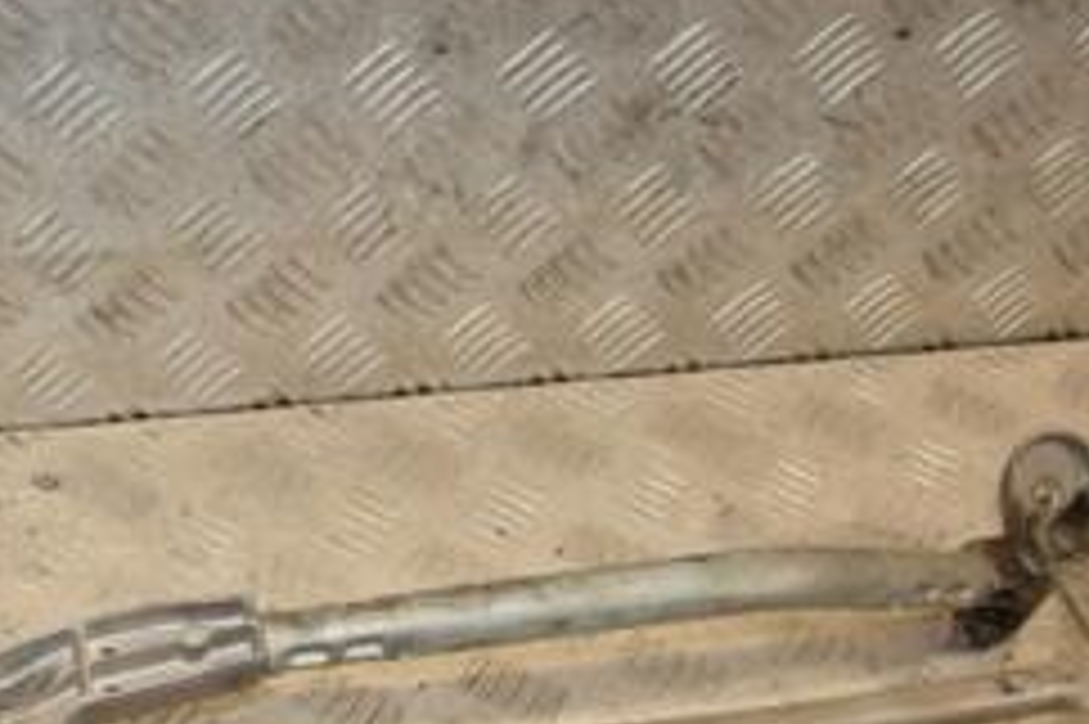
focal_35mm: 78
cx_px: -68
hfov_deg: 24.4
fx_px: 2365
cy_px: 553
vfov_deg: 17.3
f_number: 6.3
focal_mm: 21
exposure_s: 1/200
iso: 800
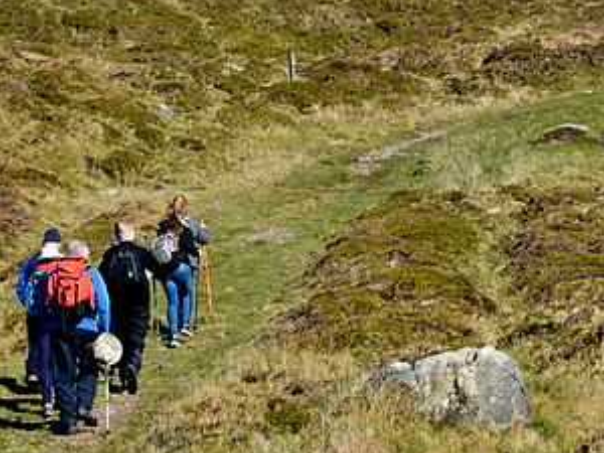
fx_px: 3646
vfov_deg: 7.1
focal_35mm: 209
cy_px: 155
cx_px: 451
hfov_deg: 9.5
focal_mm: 75
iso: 100
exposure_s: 1/125
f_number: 11
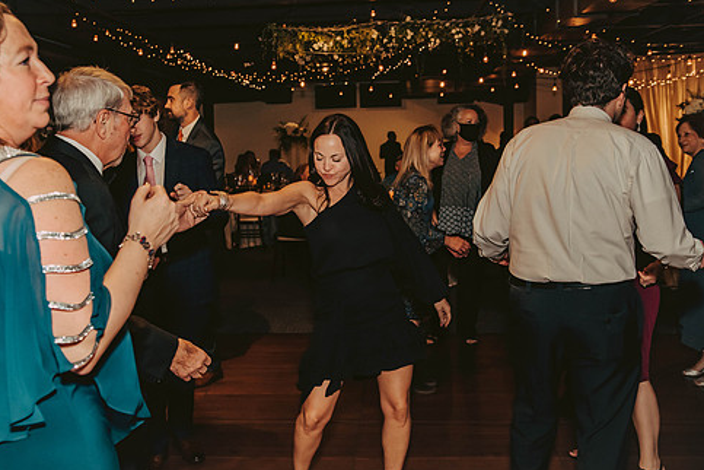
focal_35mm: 42
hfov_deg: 46.4
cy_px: 209
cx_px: 325
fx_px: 821
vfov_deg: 31.9
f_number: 4.5
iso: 1250
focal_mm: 35
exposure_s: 1/125
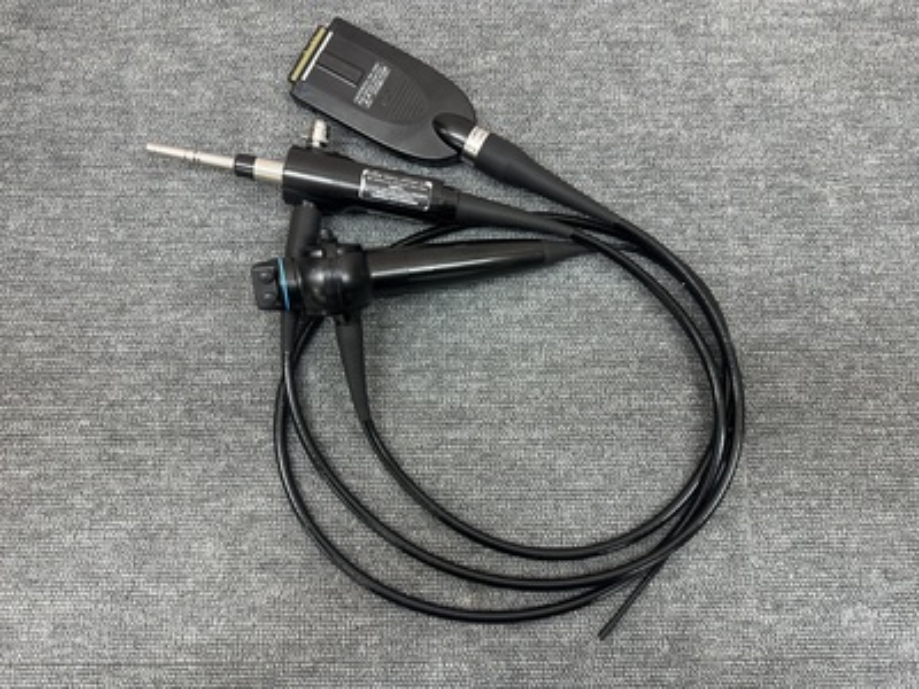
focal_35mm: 24
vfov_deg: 56.8
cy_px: 344
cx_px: 460
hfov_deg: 71.6
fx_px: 637
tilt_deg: -83.1
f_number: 1.78
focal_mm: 6.86
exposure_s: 1/60
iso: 125
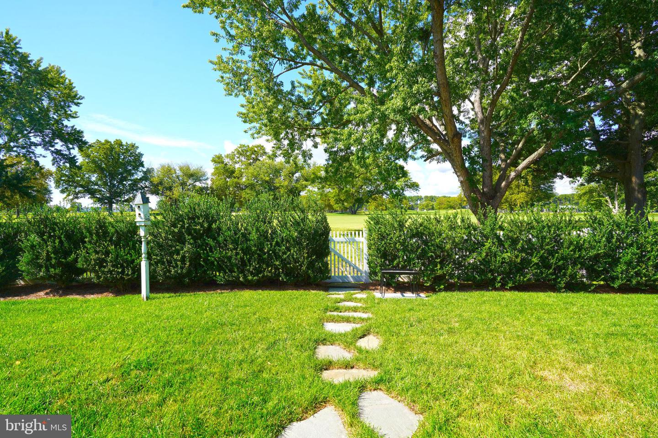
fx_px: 292
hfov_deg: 96.7
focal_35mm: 16
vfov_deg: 73.7
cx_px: 329
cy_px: 219
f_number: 8
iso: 100
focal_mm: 16
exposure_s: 1/125
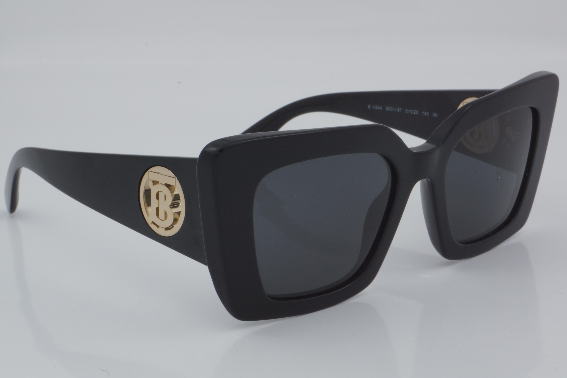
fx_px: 1181
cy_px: 189
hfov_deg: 27.0
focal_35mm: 75
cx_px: 284
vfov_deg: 18.2
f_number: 32
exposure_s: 1/4
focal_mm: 50
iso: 100
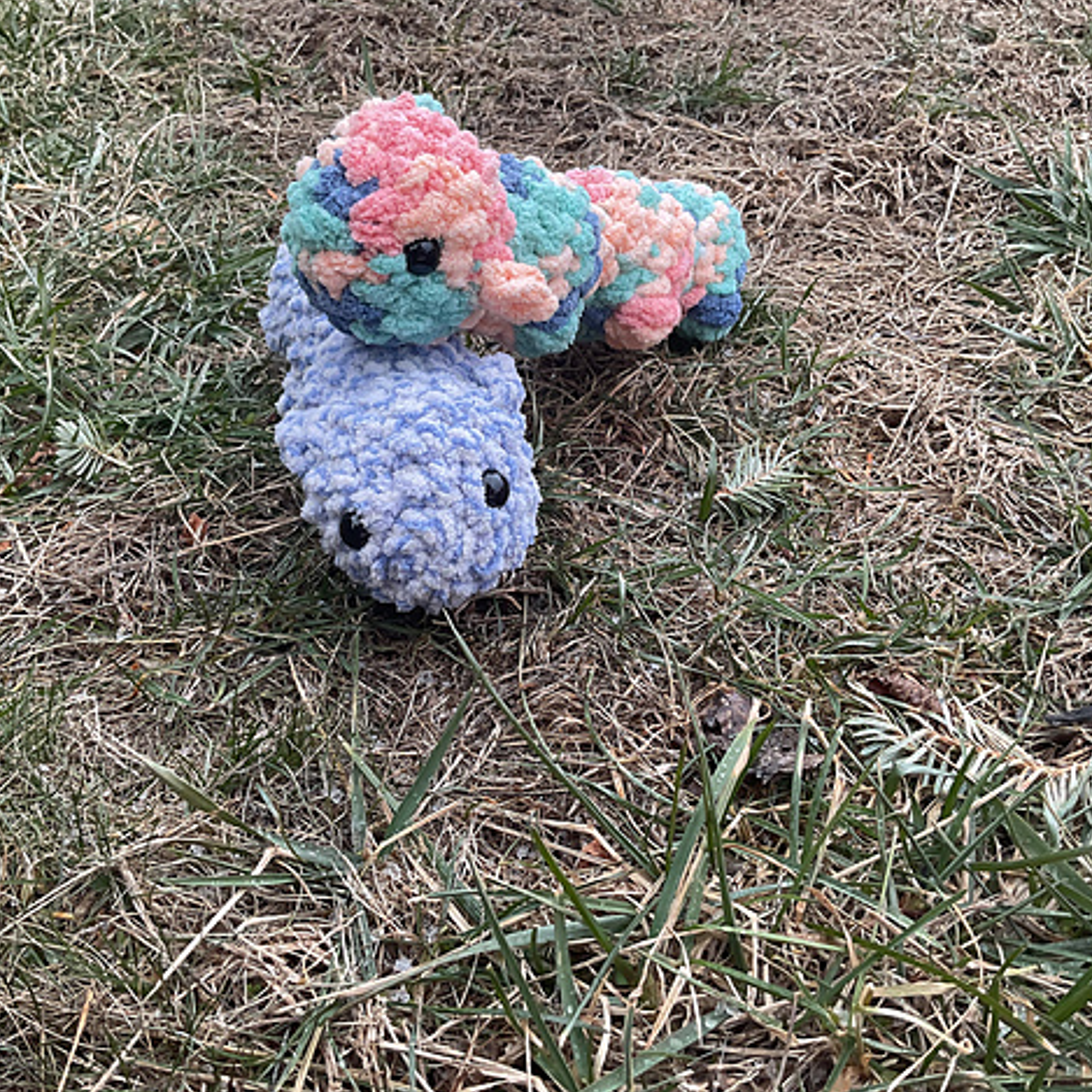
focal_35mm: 35
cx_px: 510
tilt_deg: -37.4
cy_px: 543
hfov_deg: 47.2
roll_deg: +1.5
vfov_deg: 47.2
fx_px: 1249
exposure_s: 1/120
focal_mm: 3
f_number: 1.8
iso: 64
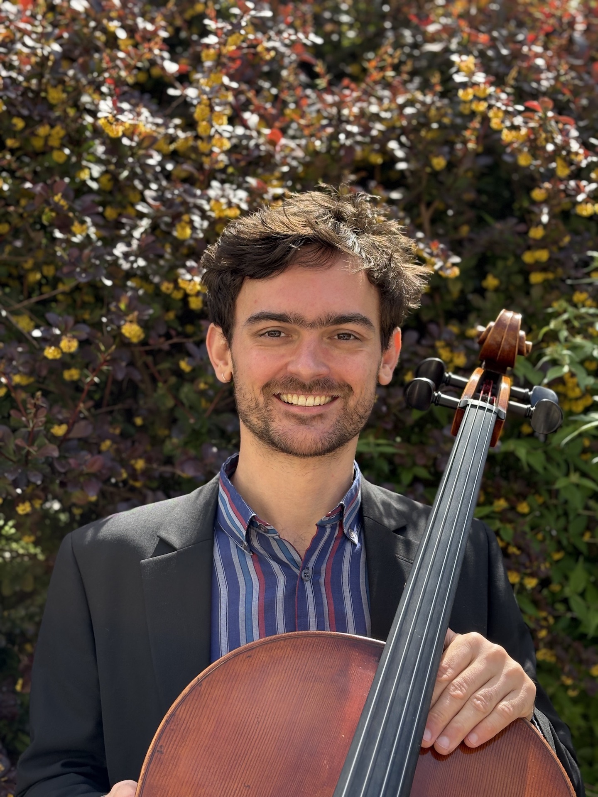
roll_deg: +0.0
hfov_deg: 28.0
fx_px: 1198
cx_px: 299
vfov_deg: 36.8
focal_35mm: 52
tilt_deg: -2.7
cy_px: 398
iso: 40
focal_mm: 5.96
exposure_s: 1/630
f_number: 1.6
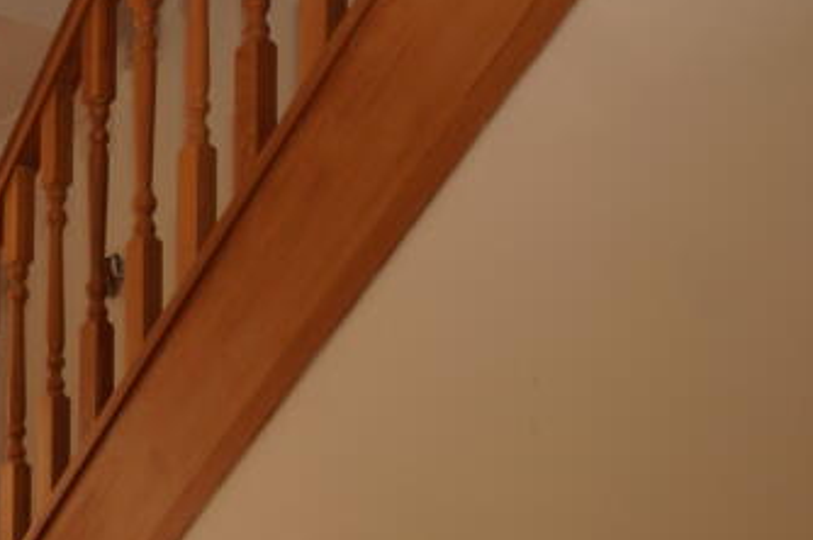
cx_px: -187
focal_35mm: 46
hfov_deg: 33.7
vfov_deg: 27.4
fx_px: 1038
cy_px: 545
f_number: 4.5
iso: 160
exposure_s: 1/60
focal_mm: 10
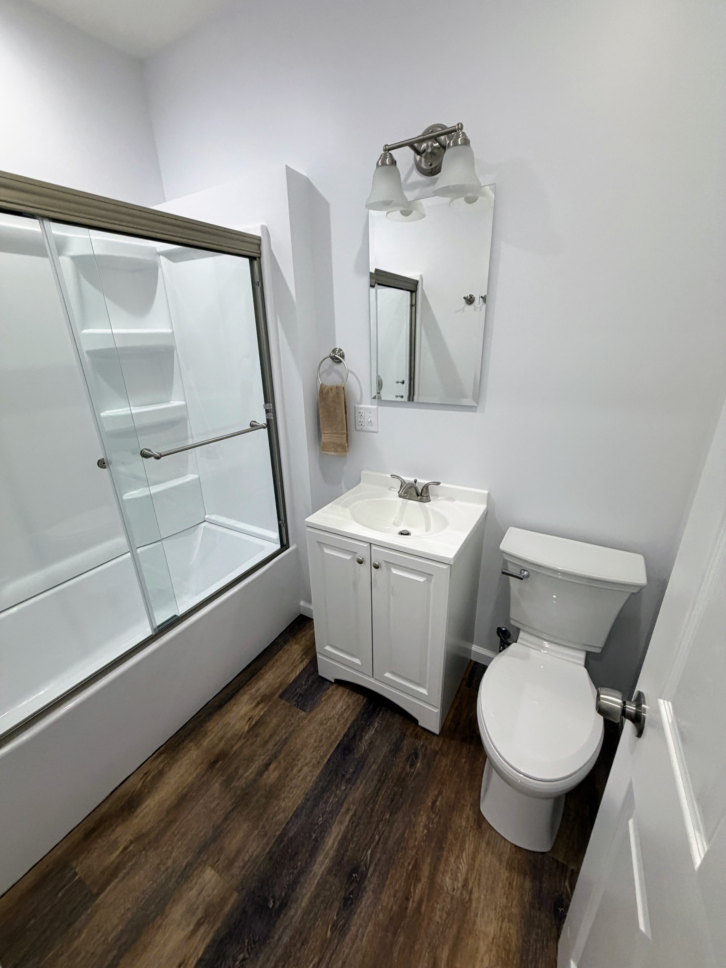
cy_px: 484
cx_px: 363
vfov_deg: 102.1
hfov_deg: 85.7
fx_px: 391
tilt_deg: -20.0
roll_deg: +1.1
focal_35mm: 14
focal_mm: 2.22
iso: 250
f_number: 2.2
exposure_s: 1/120
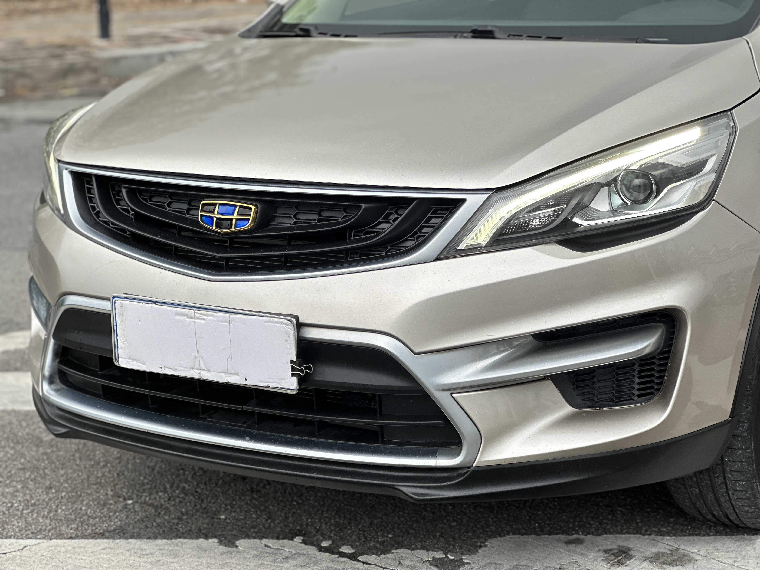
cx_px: 380
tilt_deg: -12.1
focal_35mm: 77
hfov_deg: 25.3
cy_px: 285
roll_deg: +0.7
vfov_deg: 19.1
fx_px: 1691
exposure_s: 1/121
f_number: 2.8
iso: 25
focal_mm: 9
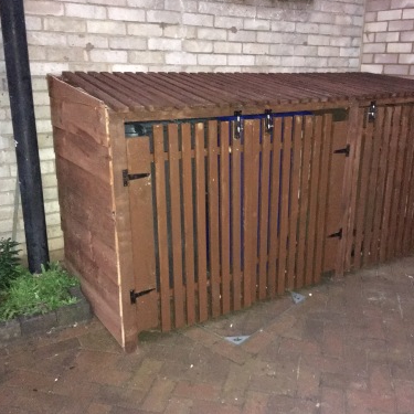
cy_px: 204
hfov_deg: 47.1
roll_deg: -2.3
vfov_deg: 47.2
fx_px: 474
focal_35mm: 35
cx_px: 240
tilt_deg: -17.1
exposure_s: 1/17
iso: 1000
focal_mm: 4.15
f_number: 2.2
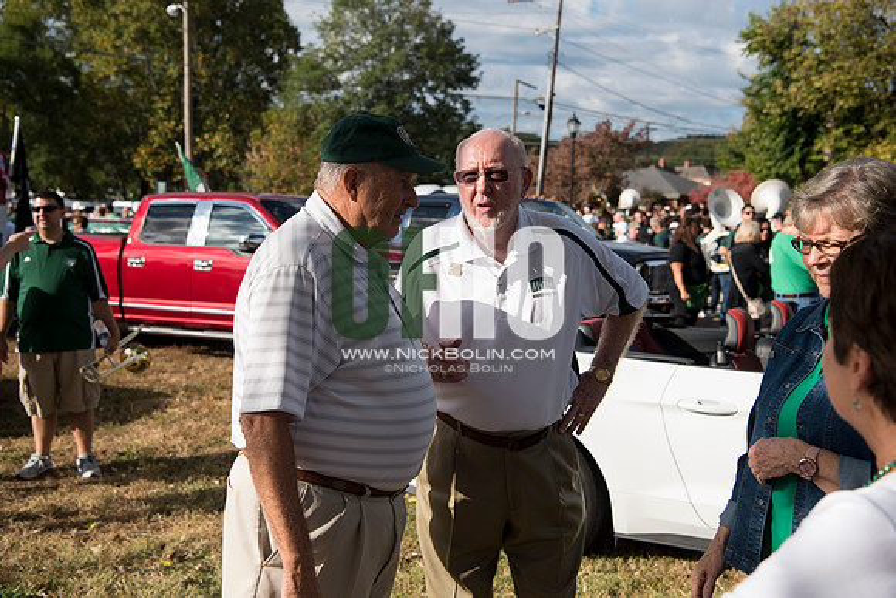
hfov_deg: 44.5
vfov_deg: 30.5
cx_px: 448
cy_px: 299
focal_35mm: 44
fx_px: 1095
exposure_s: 1/1600
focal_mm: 44
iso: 250
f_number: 4.5
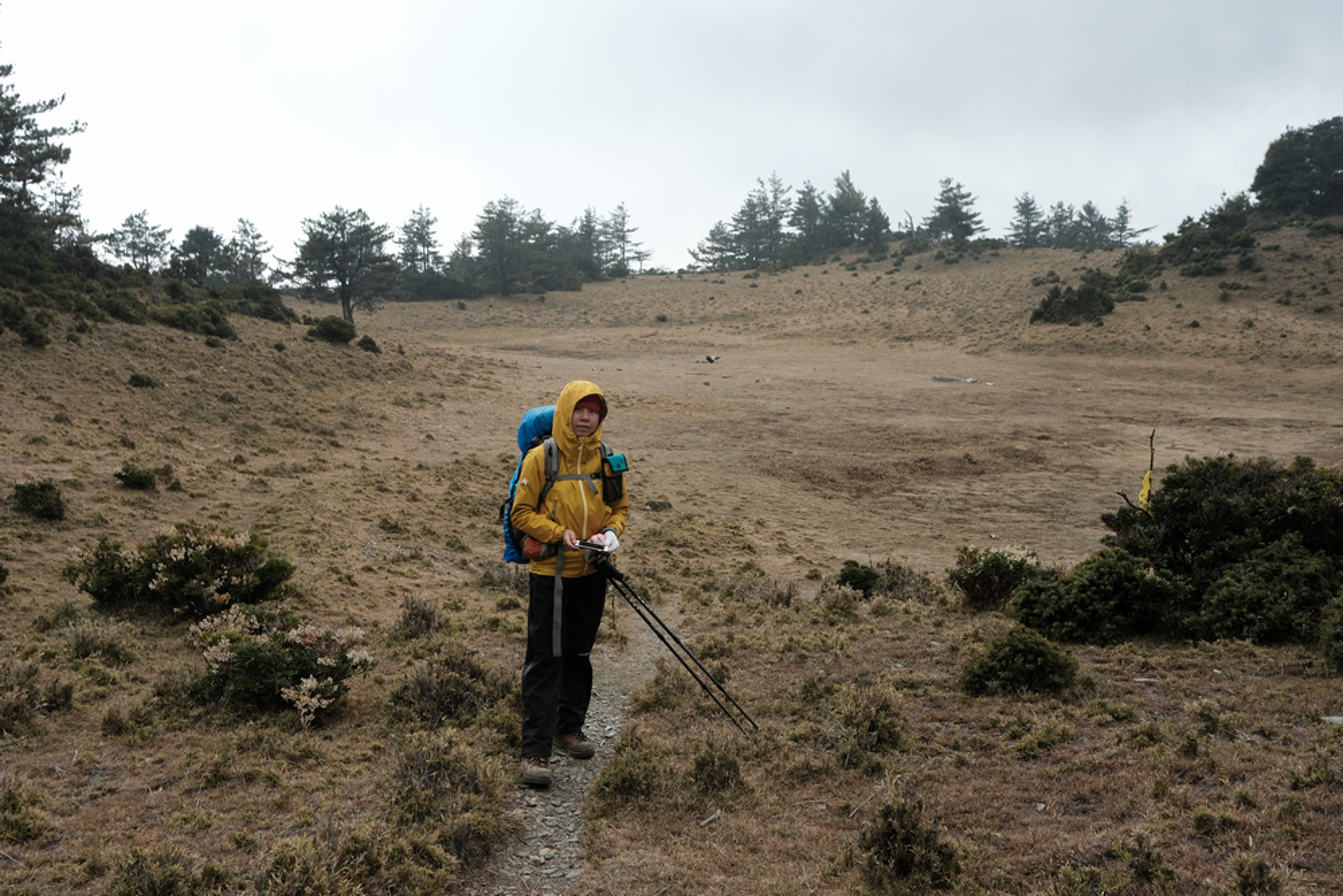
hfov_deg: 54.4
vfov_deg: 37.9
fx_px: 1306
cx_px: 672
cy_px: 448
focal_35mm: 35
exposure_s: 1/1800
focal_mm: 23
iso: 800
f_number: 5.6
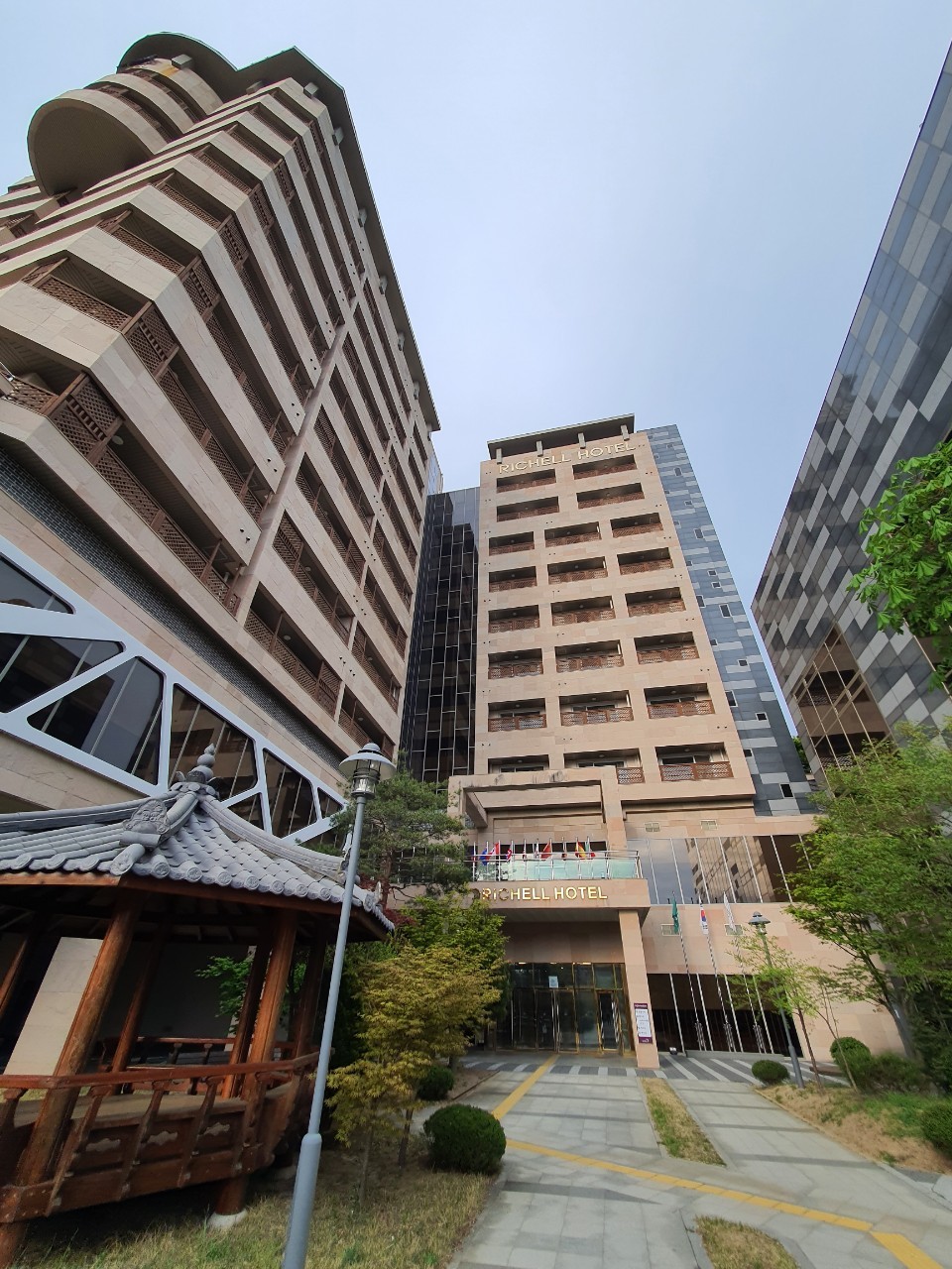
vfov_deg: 106.2
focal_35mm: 13
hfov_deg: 89.9
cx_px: 476
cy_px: 634
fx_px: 477
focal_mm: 1.8
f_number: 2.2
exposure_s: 1/370
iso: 50
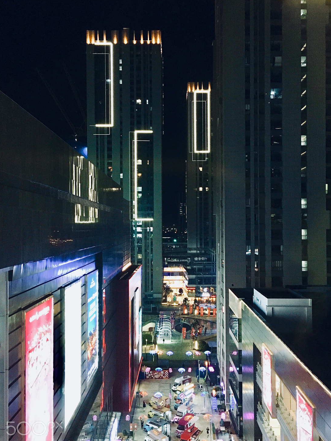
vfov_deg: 56.8
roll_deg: +2.7
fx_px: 408
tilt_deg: +0.5
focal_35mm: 32
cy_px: 225
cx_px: 170
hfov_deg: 44.2
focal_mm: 4.15
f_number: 2.2
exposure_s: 1/17
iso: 250
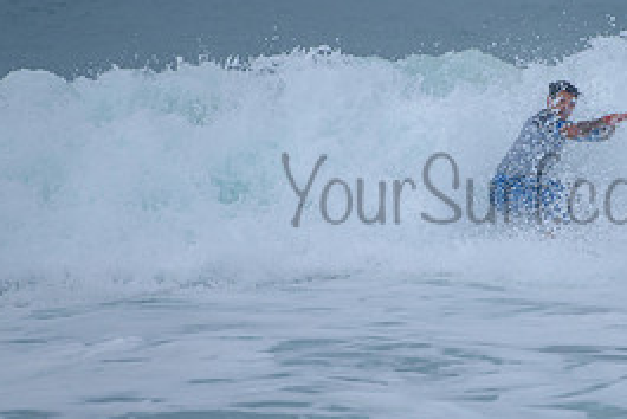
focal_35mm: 1094
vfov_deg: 1.3
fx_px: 19063
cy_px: 169
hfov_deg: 1.9
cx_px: 525
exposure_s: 1/2000
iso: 360
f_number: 5.6
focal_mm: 500
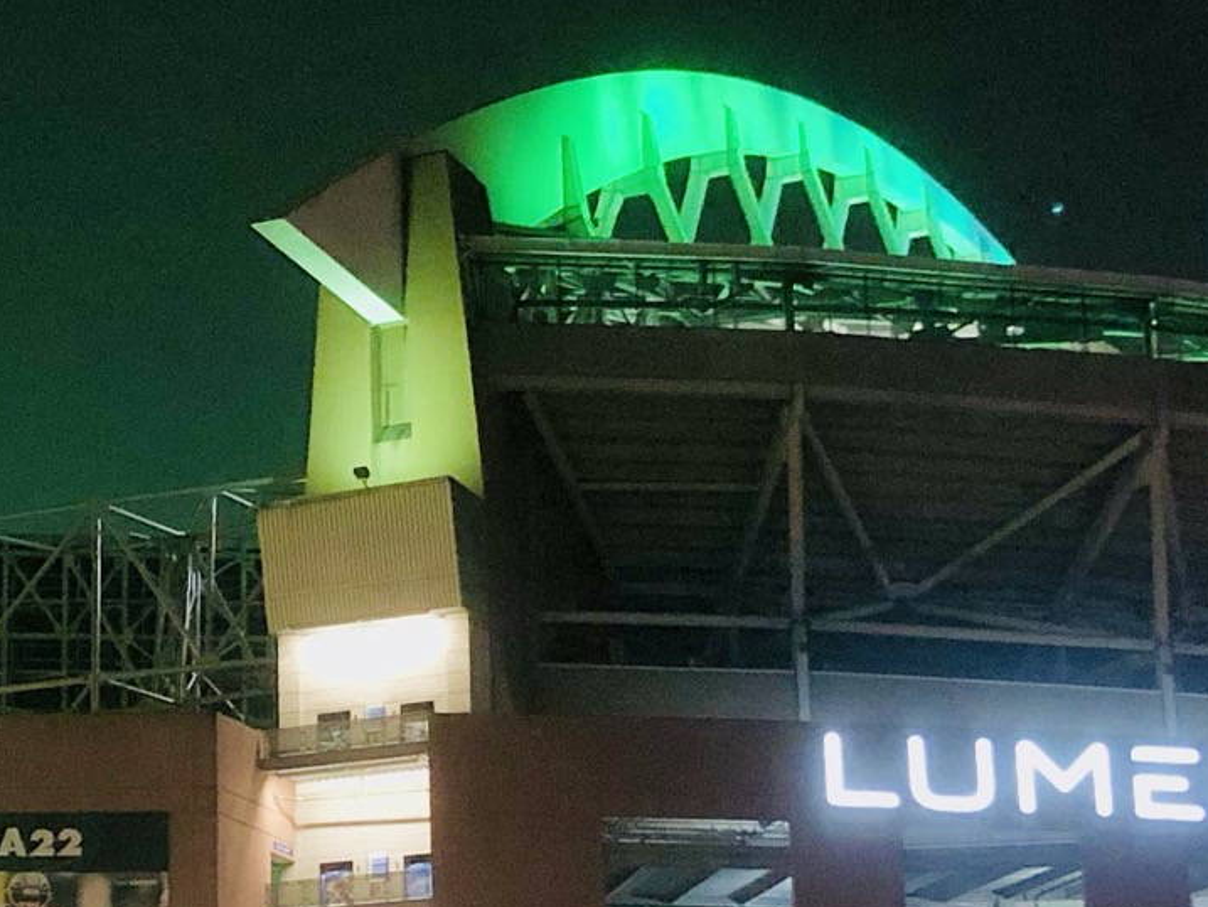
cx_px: -226
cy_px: 351
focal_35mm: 75
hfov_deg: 23.8
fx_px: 2618
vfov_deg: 19.6
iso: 100
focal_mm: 4
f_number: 1.8
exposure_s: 1/7
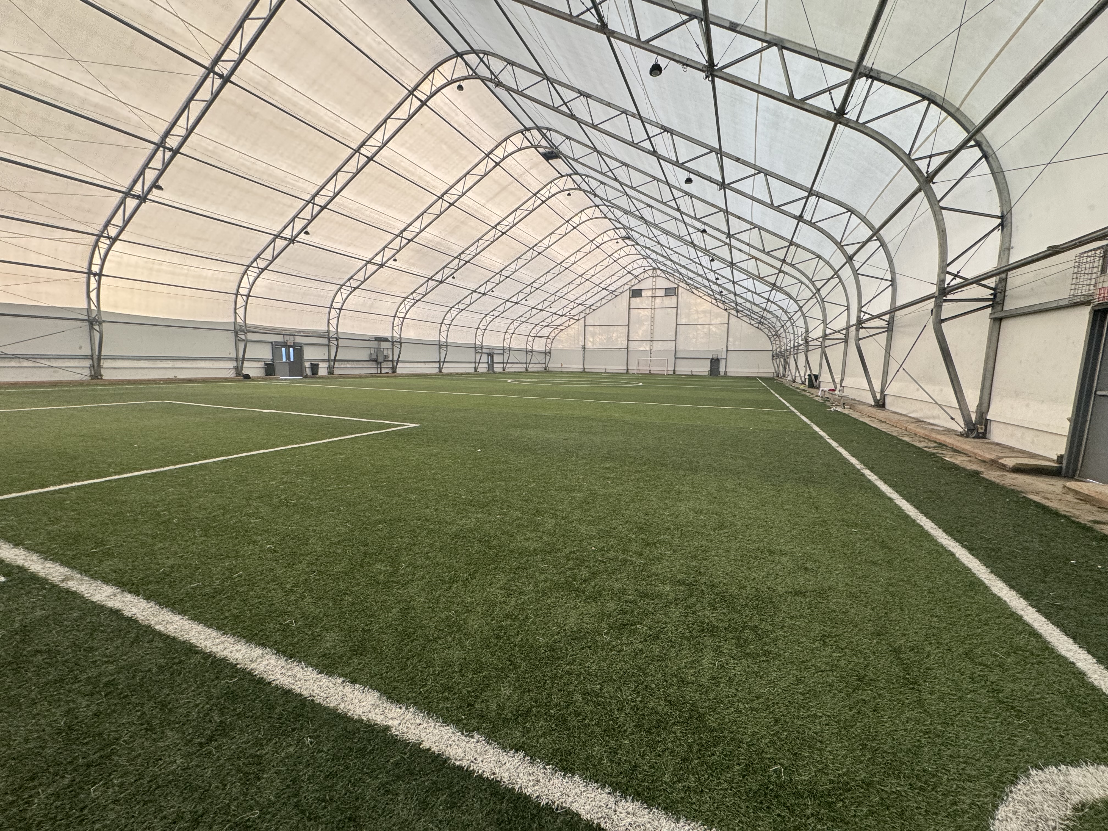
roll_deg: +0.6
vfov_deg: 85.7
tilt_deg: -4.7
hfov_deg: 102.1
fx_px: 448
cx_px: 554
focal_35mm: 14
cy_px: 416
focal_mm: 2.22
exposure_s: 1/99
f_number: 2.2
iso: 200
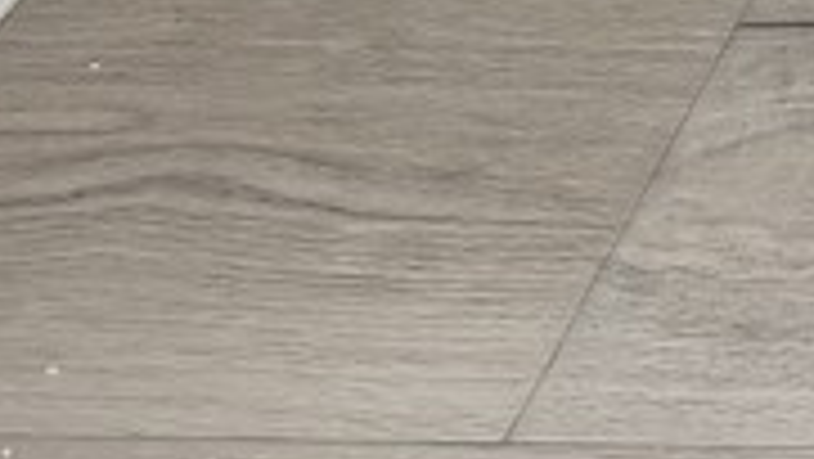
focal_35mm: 202
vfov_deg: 5.3
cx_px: 1945
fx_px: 4362
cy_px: -1404
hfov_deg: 9.5
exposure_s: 1/205
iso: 49
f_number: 1.85
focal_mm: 6.81
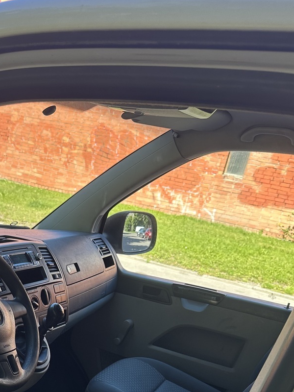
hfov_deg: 28.9
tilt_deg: -22.2
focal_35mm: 48
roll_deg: -12.8
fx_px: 544
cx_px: 22
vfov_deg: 36.6
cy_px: 368
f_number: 1.78
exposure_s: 1/307
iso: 80
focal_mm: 6.86
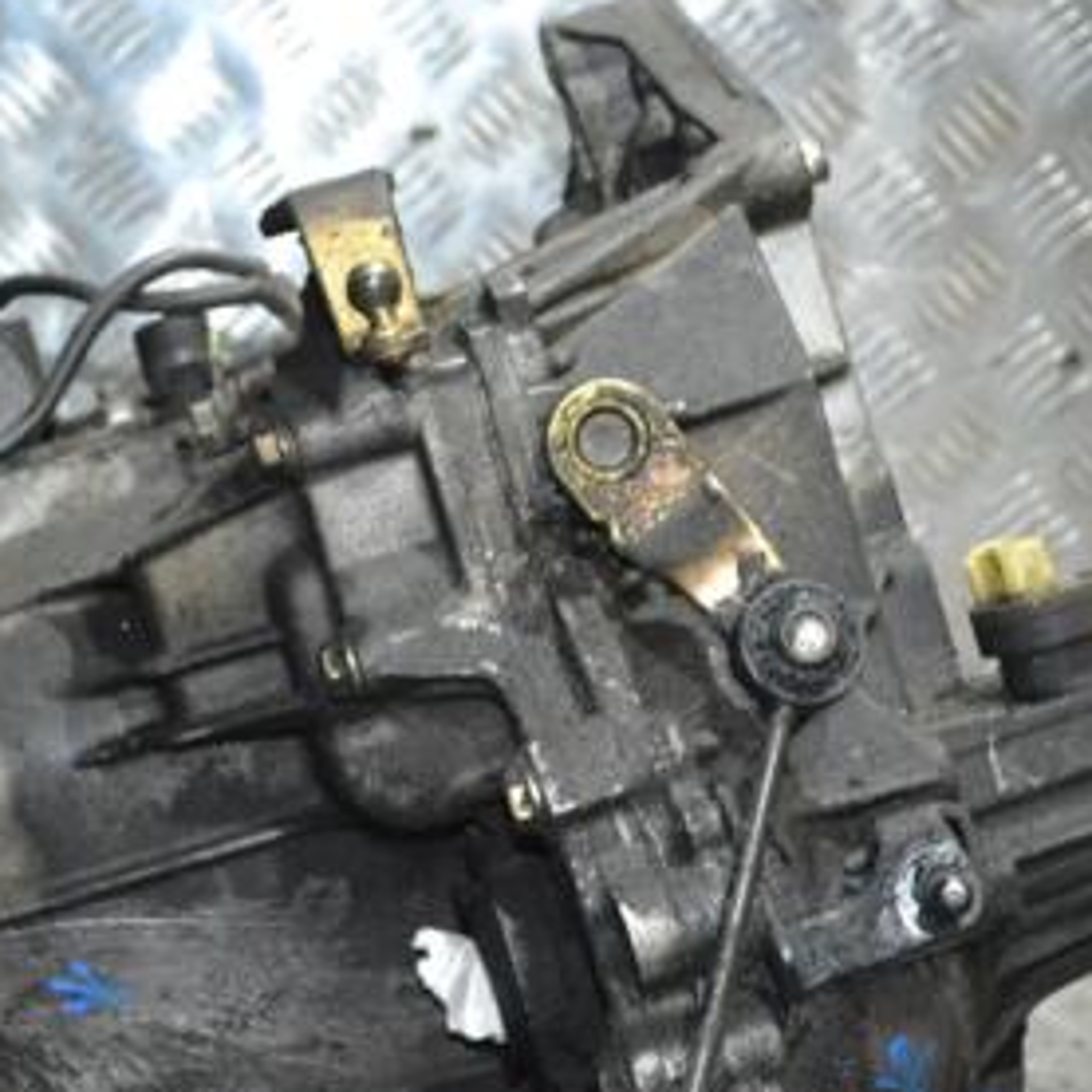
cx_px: 386
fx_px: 3747
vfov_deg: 16.6
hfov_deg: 16.6
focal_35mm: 105
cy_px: 678
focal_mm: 38
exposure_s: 1/60
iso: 3200
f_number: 5
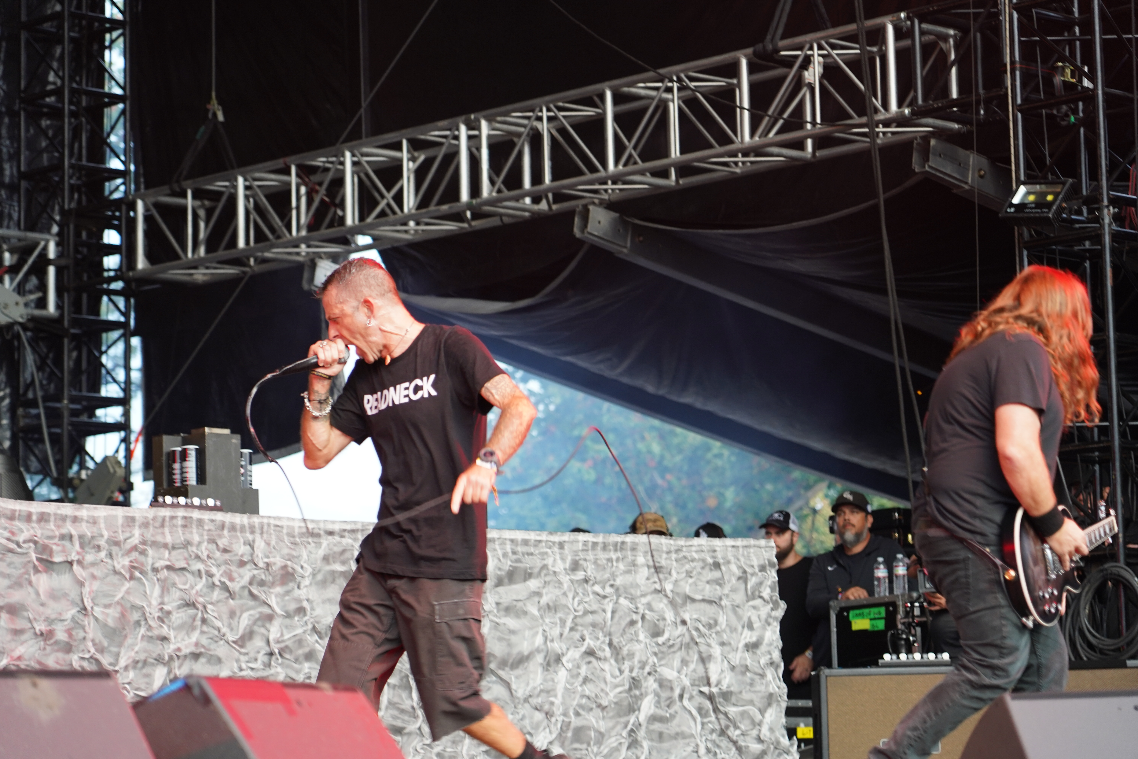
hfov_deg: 19.5
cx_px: 569
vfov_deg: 13.0
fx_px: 3319
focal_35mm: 105
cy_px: 380
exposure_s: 1/125
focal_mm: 105
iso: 800
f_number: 4
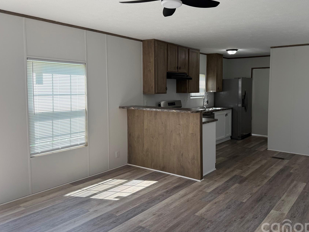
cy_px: 101
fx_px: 259
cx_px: 184
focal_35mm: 29
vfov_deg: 48.1
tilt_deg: -4.3
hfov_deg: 61.2
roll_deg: -0.2
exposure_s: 1/287
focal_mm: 6.76
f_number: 1.78
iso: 80
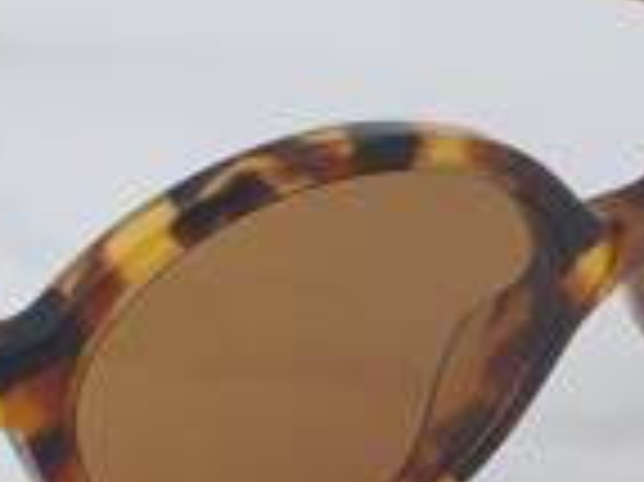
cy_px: 234
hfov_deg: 9.8
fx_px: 3755
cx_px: 113
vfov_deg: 7.3
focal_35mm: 202
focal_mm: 50
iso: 100
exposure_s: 1/3
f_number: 32
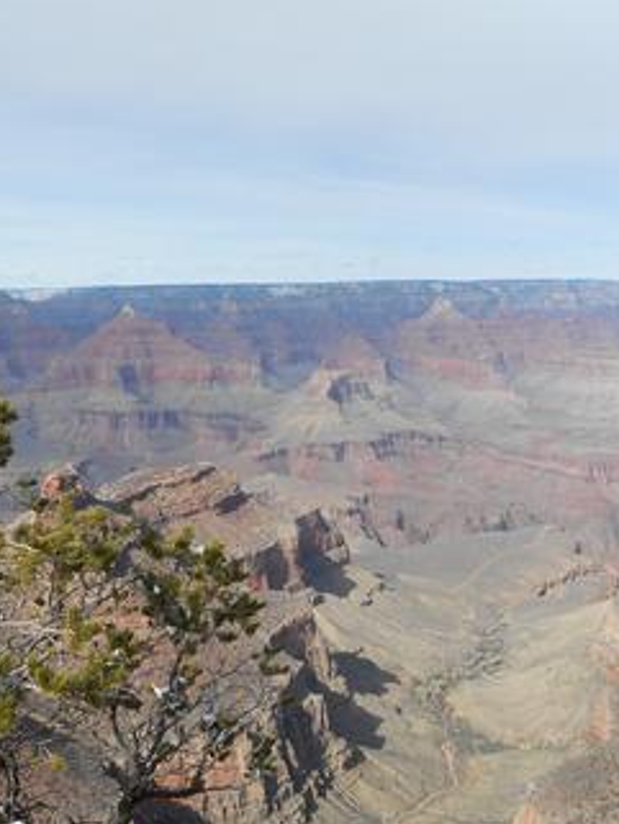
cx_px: 248
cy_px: 566
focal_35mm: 39
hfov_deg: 36.7
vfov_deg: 46.9
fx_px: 929
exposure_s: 1/1250
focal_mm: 4.6
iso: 80
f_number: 3.2
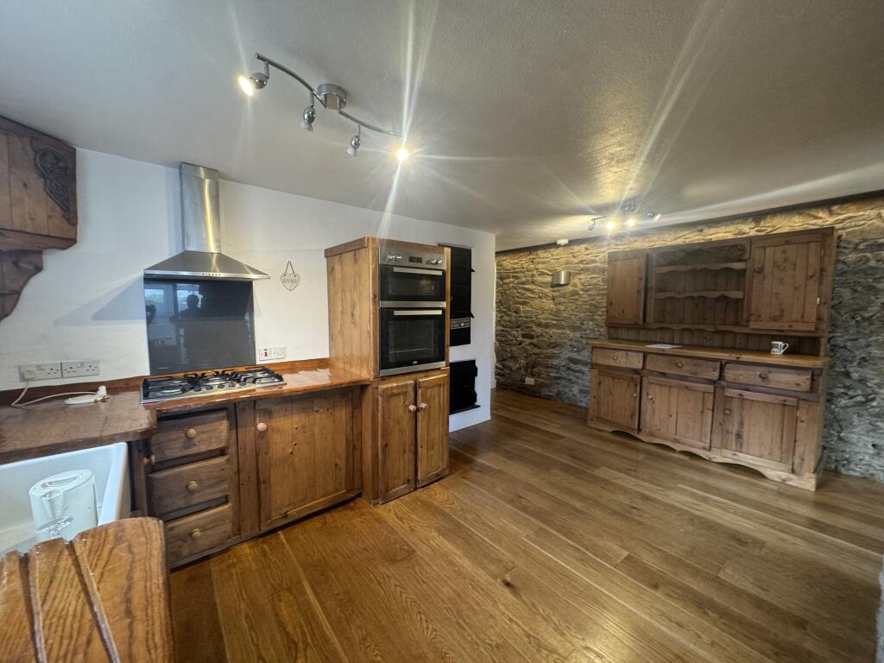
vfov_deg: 85.7
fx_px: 358
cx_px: 442
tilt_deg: -3.6
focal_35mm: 14
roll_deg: +0.8
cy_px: 332
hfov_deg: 102.1
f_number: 2.2
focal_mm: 2.22
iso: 200
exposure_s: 1/49
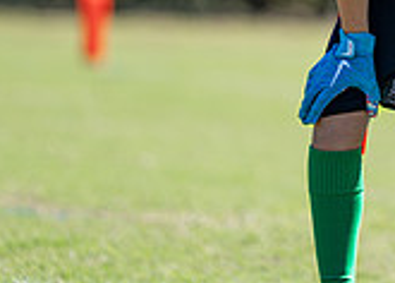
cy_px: -63
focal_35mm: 755
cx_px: 447
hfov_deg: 2.7
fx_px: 8473
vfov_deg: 1.9
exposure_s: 1/2000
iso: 200
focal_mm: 191
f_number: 2.8
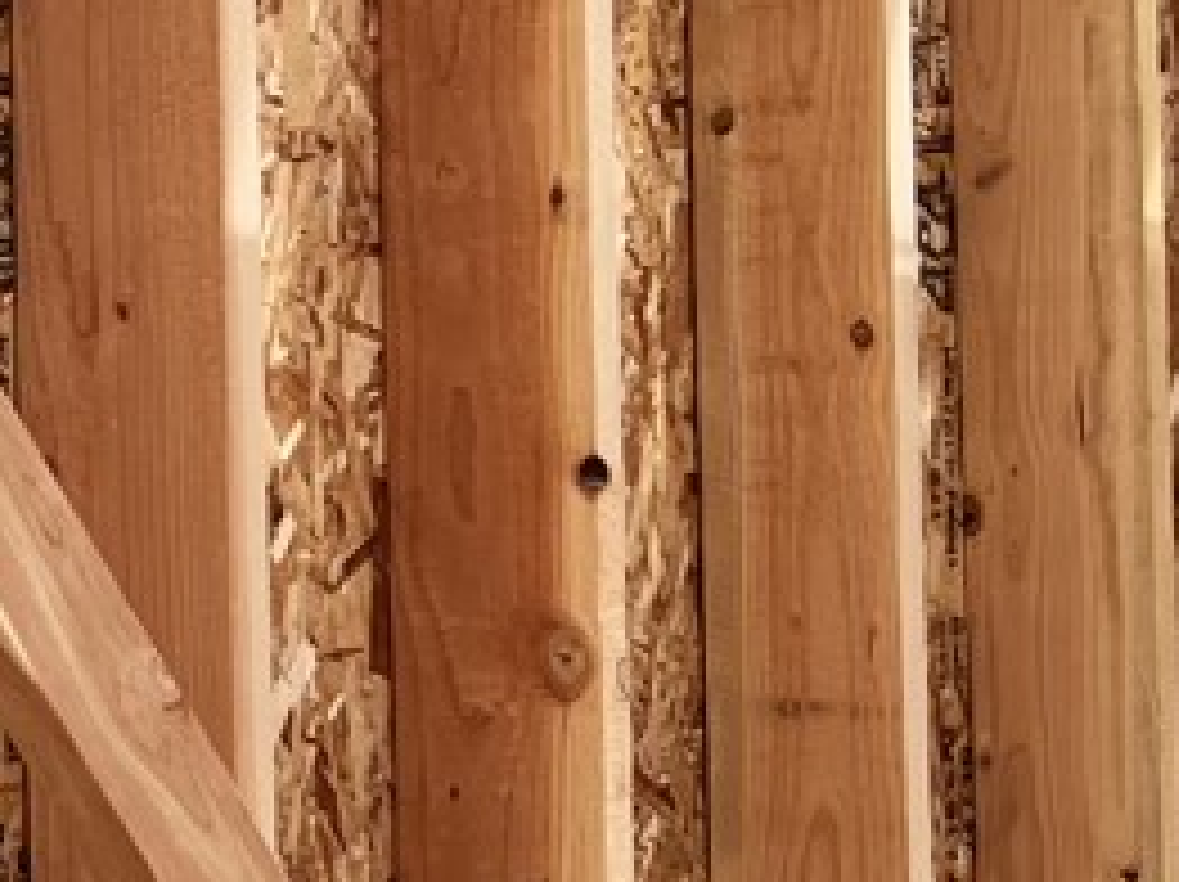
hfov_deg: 11.3
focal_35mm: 159
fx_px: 5410
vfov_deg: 9.2
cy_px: -54
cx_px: -1179
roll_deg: +0.4
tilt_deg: +4.5
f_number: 1.5
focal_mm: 5.7
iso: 50
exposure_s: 1/1019
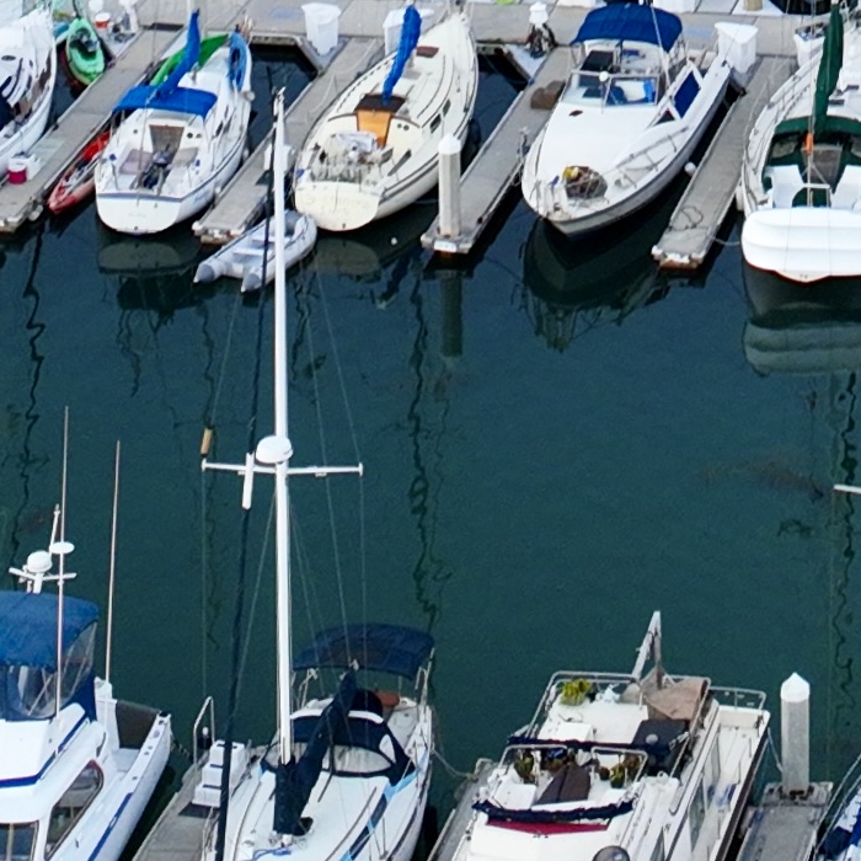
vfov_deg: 9.7
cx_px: 1253
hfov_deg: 10.6
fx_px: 4502
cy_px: -1162
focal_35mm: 160
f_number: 2.8
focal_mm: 12.29
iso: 100
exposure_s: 1/20
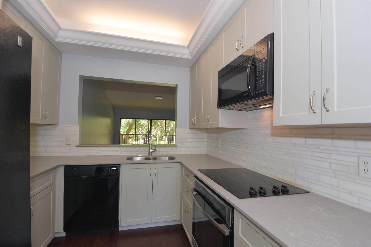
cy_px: 124
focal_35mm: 15
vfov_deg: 77.3
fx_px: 155
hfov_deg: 100.4
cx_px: 186
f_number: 5
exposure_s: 1/60
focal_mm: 10
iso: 200
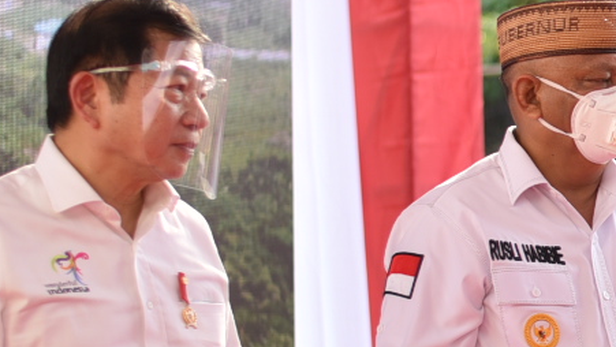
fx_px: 3072
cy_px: 227
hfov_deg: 11.0
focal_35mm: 188
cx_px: 915
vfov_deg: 6.5
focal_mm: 50
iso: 100
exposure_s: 1/400
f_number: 2.2
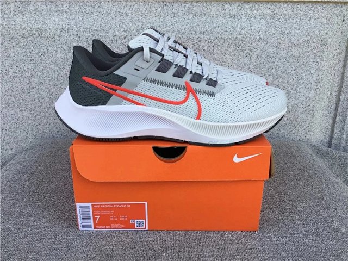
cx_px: 174
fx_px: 312
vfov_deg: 45.4
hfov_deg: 58.4
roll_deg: -0.3
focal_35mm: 31
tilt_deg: -20.0
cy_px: 130
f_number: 2.4
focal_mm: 3.3
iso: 25
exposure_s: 1/177
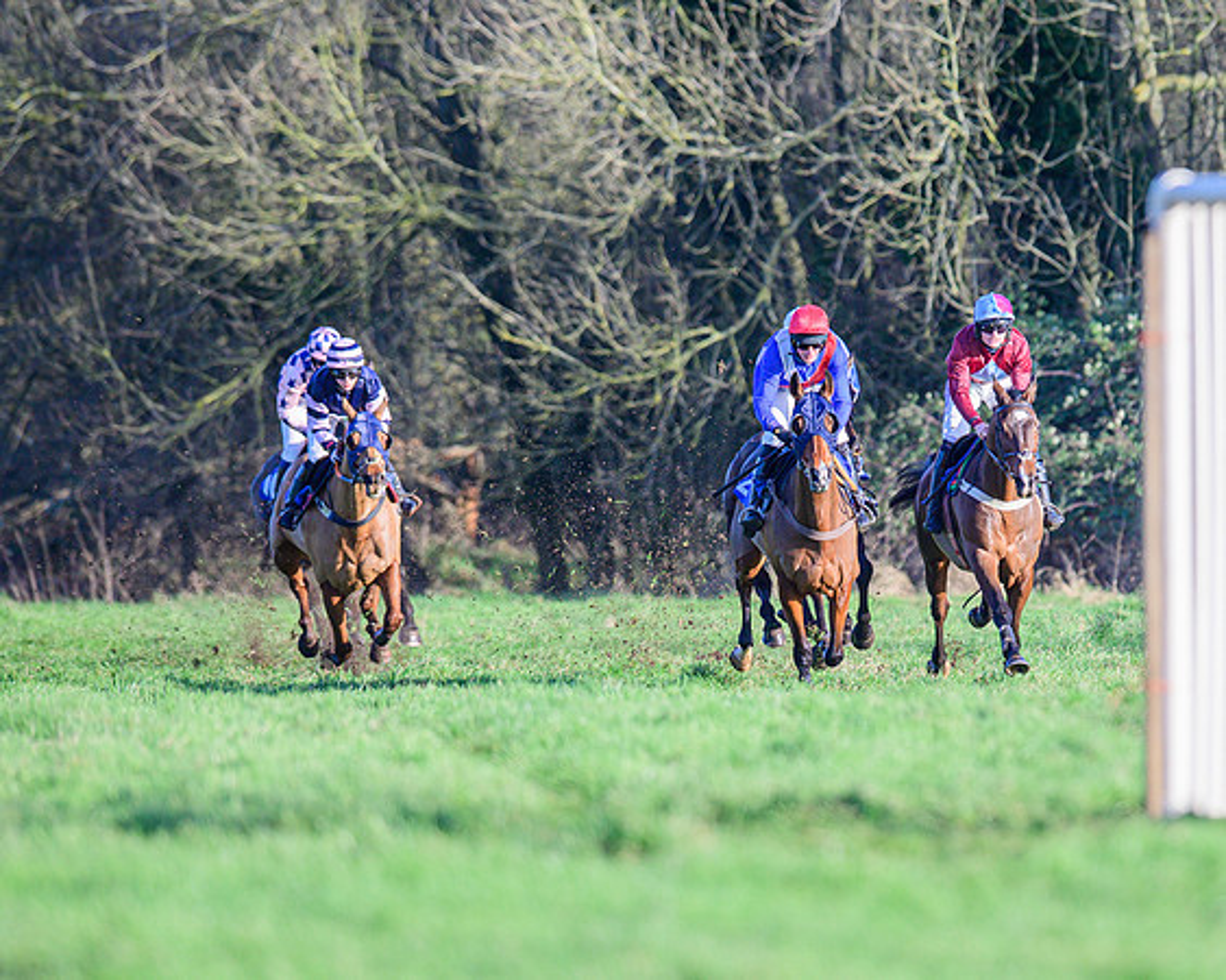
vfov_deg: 2.5
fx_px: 22798
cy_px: 446
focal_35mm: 629
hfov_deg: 3.1
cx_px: 824
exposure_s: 1/2000
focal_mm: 400
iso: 400
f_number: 5
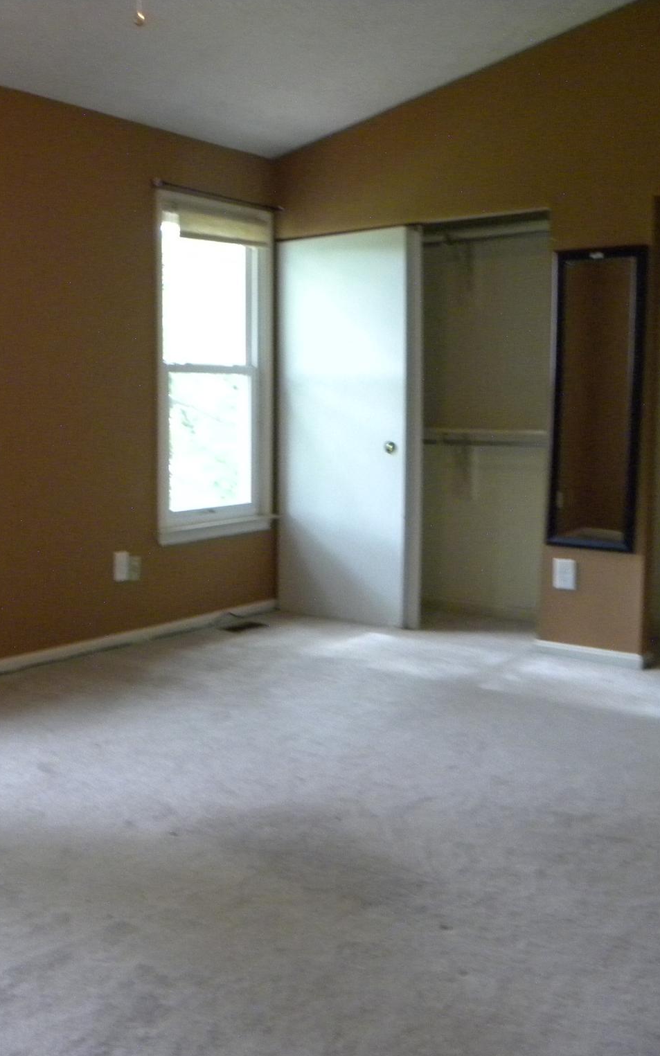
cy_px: 529
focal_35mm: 37
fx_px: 1065
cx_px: 71
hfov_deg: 32.8
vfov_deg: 52.8
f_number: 2.8
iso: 400
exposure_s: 1/22.5
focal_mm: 4.6
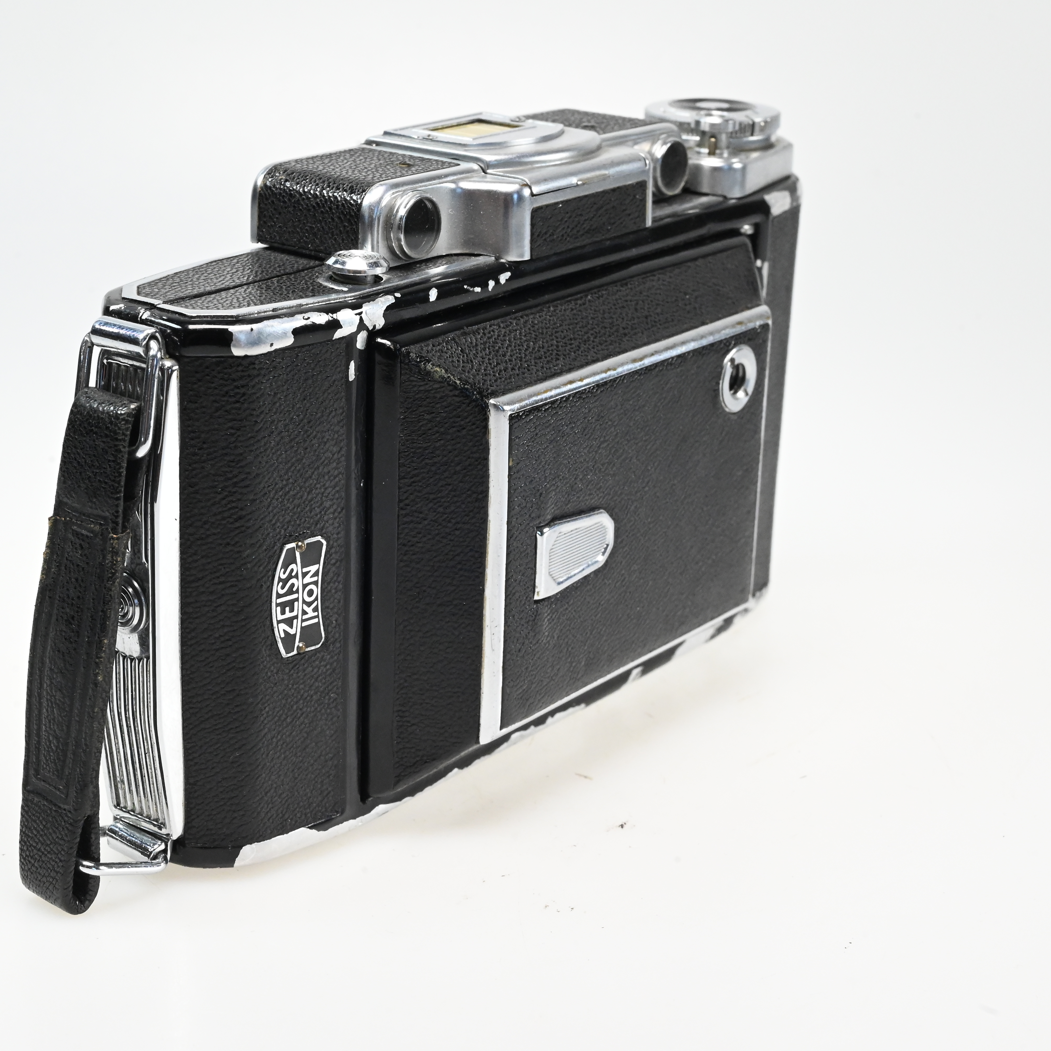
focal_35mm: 64
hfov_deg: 26.9
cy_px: 526
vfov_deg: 26.9
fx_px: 2198
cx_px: 482
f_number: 20
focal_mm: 50
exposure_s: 1/200
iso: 5000
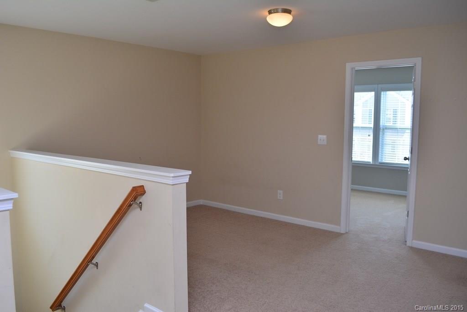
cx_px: 234
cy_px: 156
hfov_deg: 61.9
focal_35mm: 30
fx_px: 389
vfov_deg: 43.6
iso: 250
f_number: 5
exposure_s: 1/100
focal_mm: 20
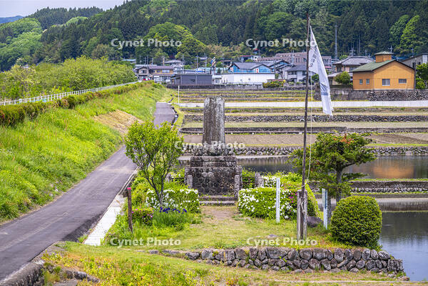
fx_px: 1153
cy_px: 143
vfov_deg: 14.1
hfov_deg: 21.0
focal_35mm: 97
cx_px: 214
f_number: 9
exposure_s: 1/40
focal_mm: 97
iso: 64
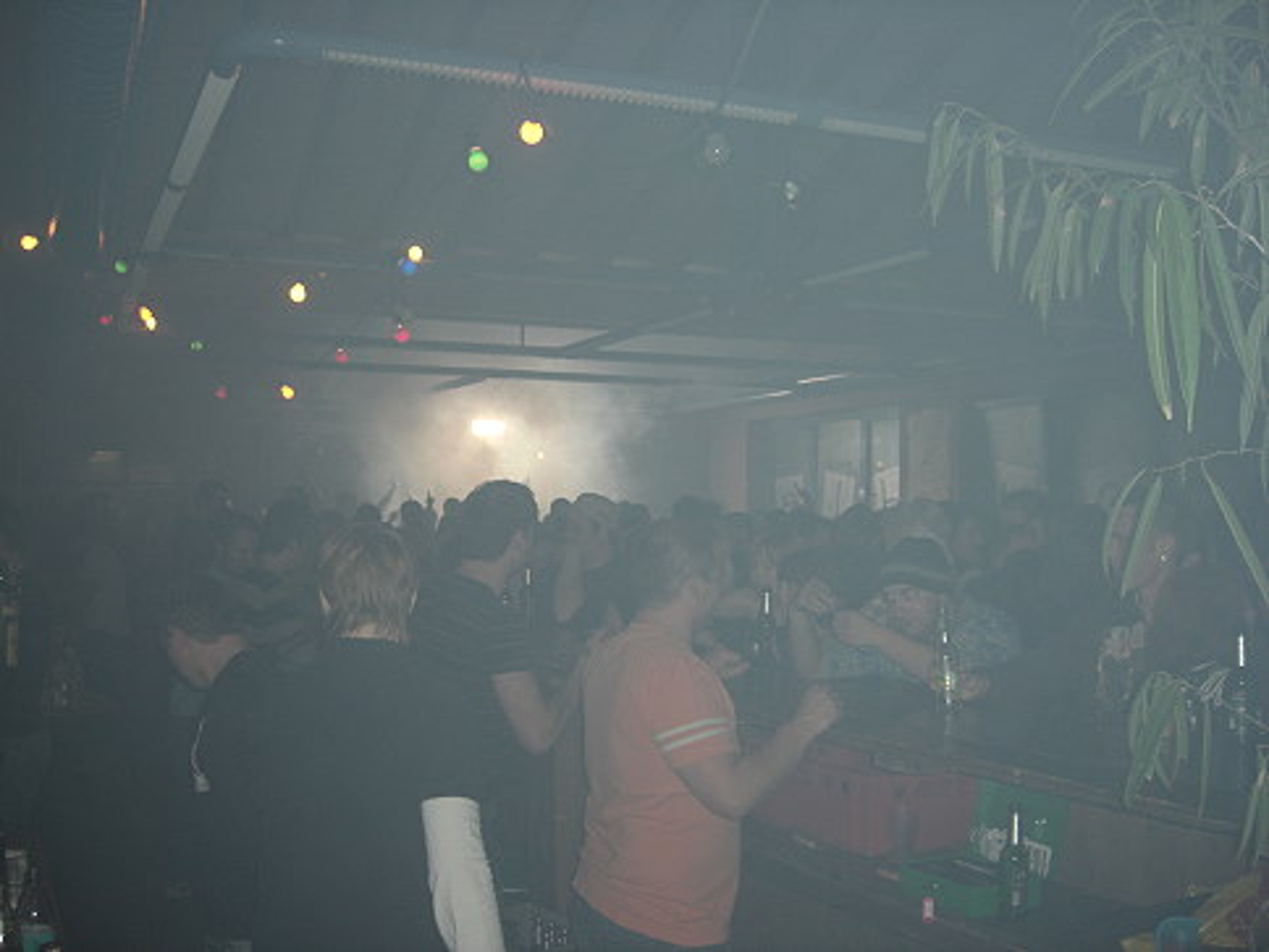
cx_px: 634
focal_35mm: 38
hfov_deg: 49.0
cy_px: 476
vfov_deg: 37.7
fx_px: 1393
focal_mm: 7.9
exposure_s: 1/60
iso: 100
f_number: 2.8
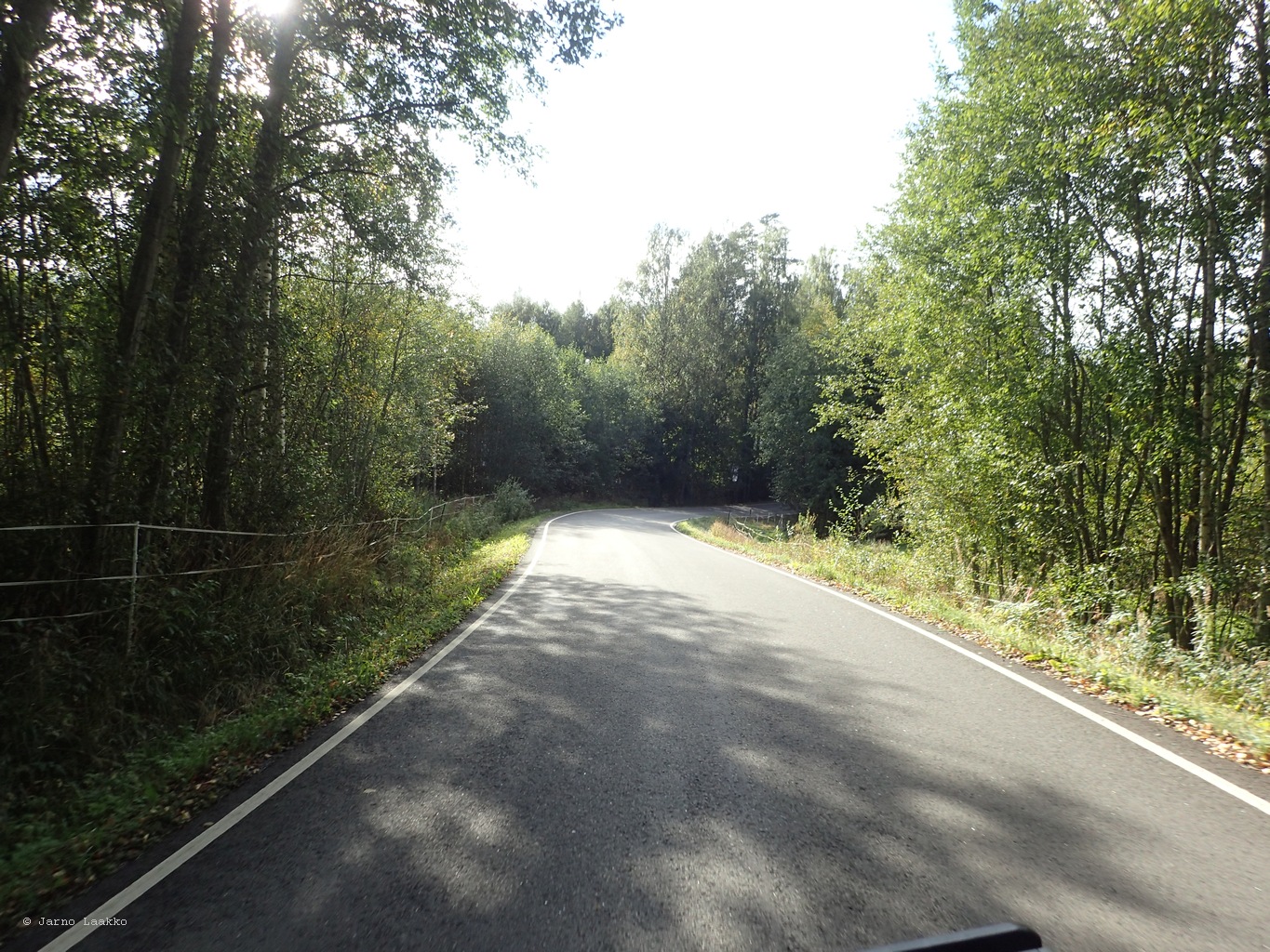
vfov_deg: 54.9
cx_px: 635
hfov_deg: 69.4
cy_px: 476
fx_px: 917
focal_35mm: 25
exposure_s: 1/400
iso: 100
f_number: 2.8
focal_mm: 4.5
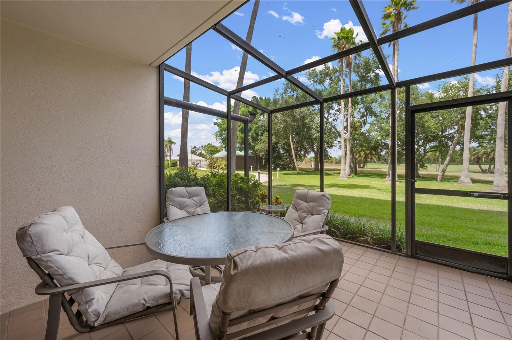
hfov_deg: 104.3
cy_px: 170
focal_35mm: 14
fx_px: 199
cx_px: 256
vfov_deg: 81.1
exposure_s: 1/400
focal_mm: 14
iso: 400
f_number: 7.1
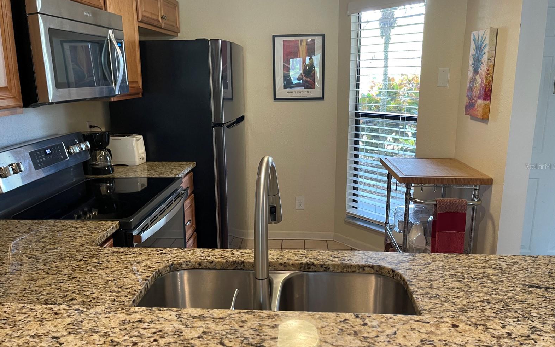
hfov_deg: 68.4
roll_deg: +0.2
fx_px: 408
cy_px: 166
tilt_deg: -12.9
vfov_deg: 46.0
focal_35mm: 27
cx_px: 276
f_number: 1.6
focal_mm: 5.1
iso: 160
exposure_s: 1/60
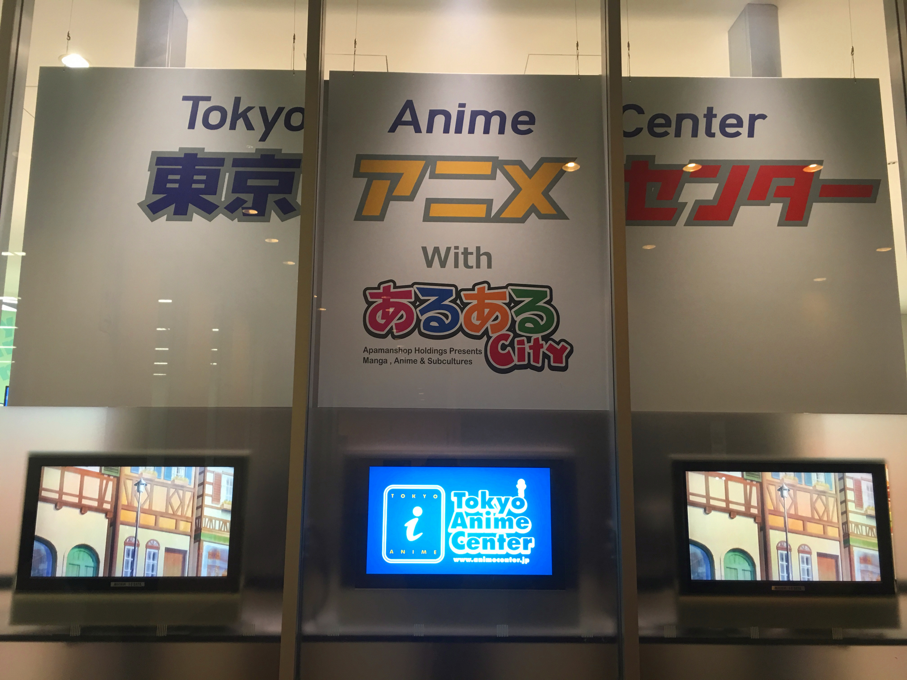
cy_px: 340
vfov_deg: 48.2
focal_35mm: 29
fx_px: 760
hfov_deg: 61.7
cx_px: 454
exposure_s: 1/15
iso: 32
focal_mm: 4.15
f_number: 2.2
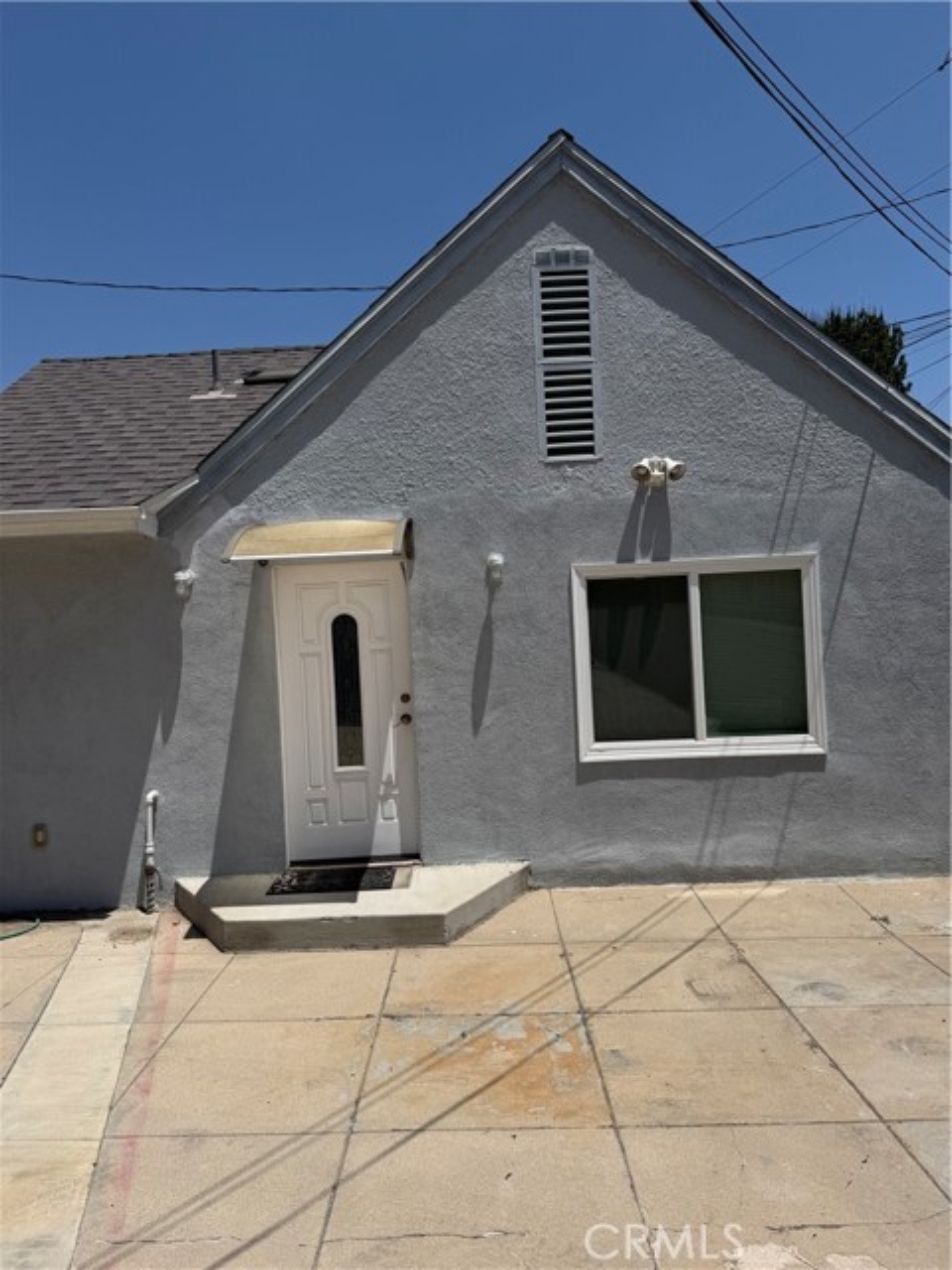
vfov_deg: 71.6
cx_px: 476
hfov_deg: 56.8
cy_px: 635
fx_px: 880
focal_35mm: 24
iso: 80
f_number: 1.78
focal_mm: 6.76
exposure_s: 1/9091
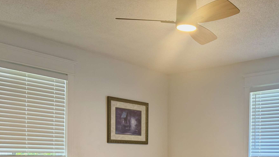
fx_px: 340
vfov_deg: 24.2
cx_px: 214
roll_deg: -1.2
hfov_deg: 43.0
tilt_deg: -4.1
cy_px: 175
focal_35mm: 46
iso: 160
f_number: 1.78
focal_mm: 6.76
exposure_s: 1/60
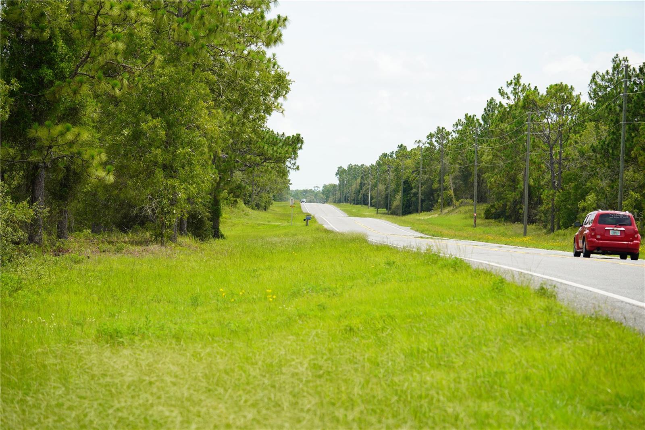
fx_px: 2687
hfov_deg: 13.7
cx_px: 322
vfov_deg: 9.1
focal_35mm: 150
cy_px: 215
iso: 100
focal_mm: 150
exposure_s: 1/200
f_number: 7.1
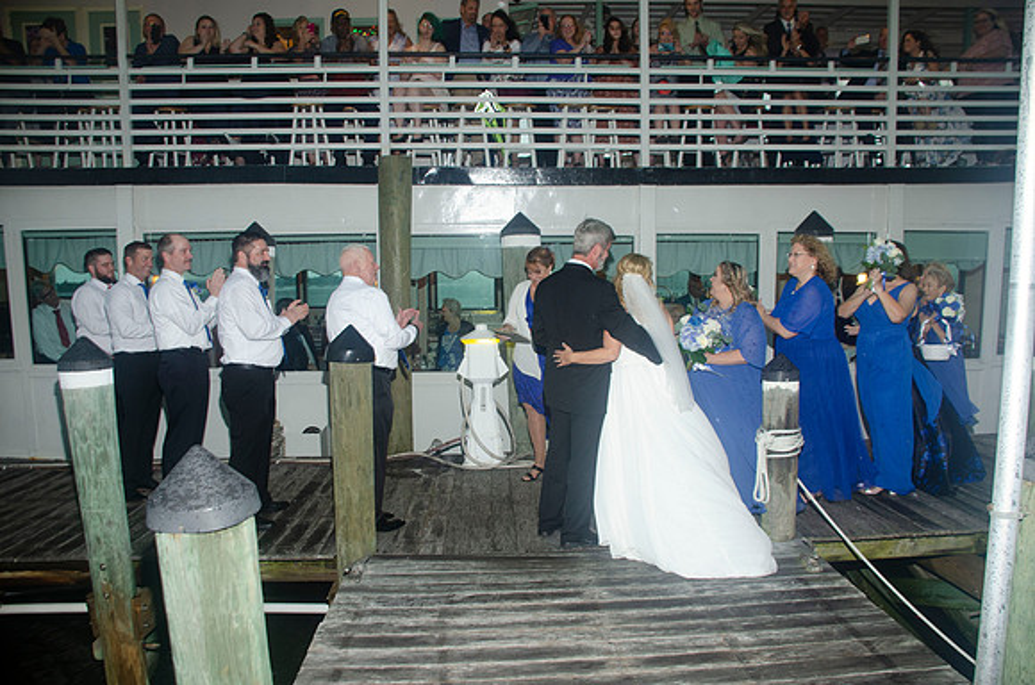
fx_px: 775
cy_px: 342
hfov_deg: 67.5
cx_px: 518
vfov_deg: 47.7
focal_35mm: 27
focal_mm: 18
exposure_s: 1/30
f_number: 5
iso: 400
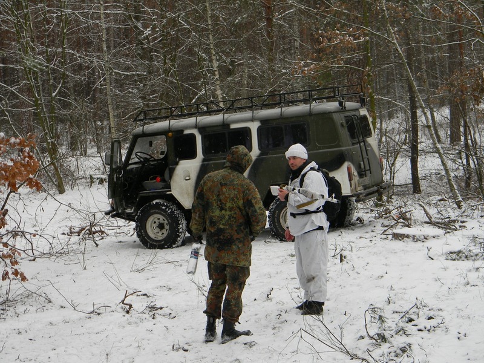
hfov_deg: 23.6
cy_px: 182
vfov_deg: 17.8
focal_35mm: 83
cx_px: 242
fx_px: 1161
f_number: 4.5
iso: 80
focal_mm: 15.1
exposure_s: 1/44.4
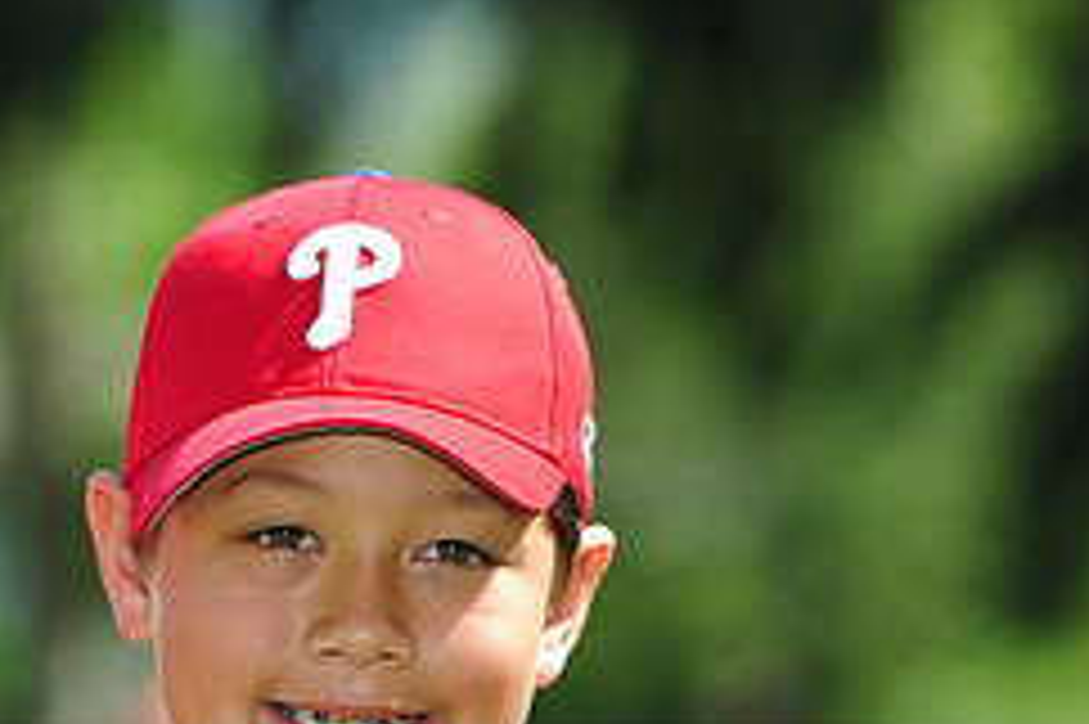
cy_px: 787
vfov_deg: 2.9
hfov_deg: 4.3
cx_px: 112
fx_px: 14479
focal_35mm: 479
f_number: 5.6
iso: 200
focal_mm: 200
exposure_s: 1/400
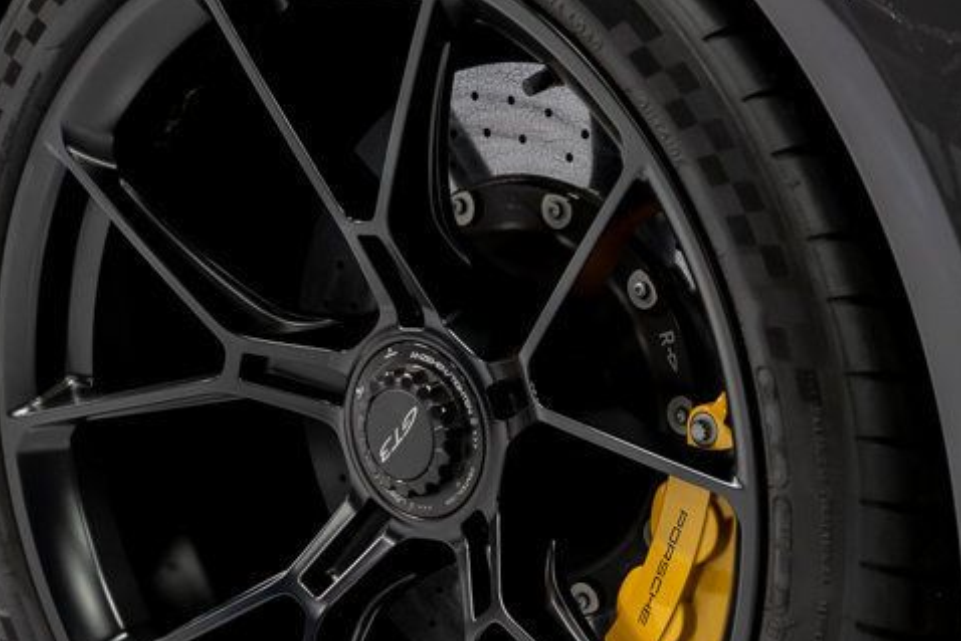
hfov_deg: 13.7
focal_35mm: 150
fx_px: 4005
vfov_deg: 9.1
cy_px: 421
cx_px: 424
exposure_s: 1/60
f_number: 4
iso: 800
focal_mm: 70
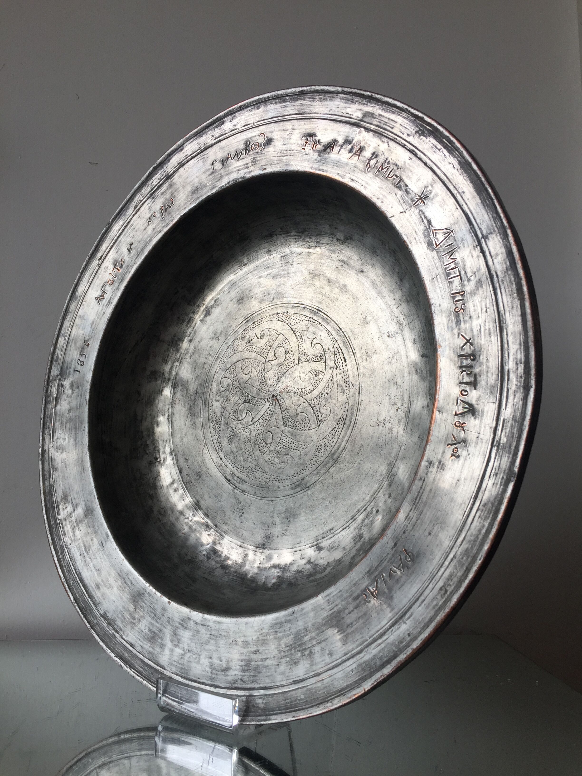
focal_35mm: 29
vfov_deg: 61.7
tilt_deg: +6.0
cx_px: 291
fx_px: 650
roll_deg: -0.1
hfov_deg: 48.2
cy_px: 388
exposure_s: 1/50
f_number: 2.2
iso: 32
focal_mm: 4.15
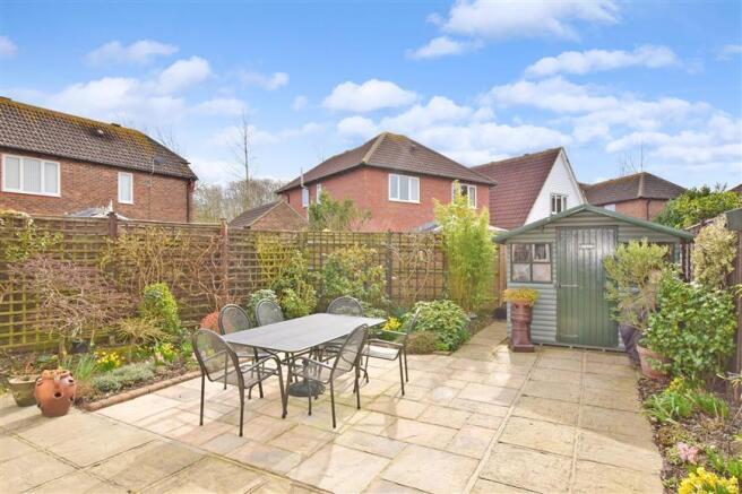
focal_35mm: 20
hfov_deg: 85.4
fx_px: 402
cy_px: 247
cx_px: 371
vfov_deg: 63.2
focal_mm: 13
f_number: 18
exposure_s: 1/200
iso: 500
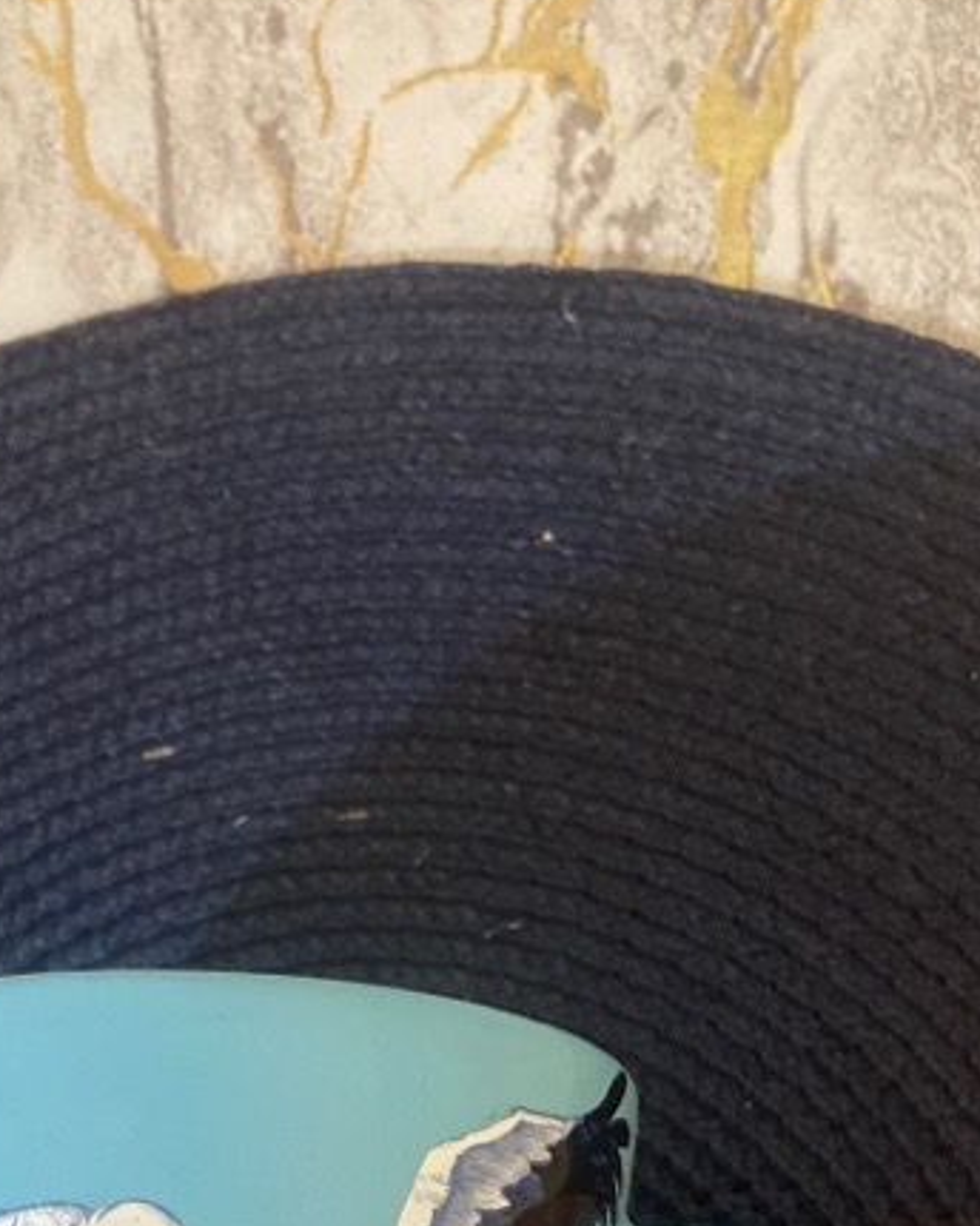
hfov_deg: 25.7
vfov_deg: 30.0
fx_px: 2139
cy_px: 1200
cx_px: 342
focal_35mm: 59
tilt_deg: -76.3
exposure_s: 1/31
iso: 640
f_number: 1.8
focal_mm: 4.25
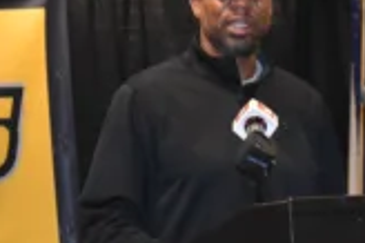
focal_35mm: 226
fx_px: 2293
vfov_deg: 6.1
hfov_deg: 9.0
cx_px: -2
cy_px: 163
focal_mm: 55
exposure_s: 1/60
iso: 6400
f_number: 5.6
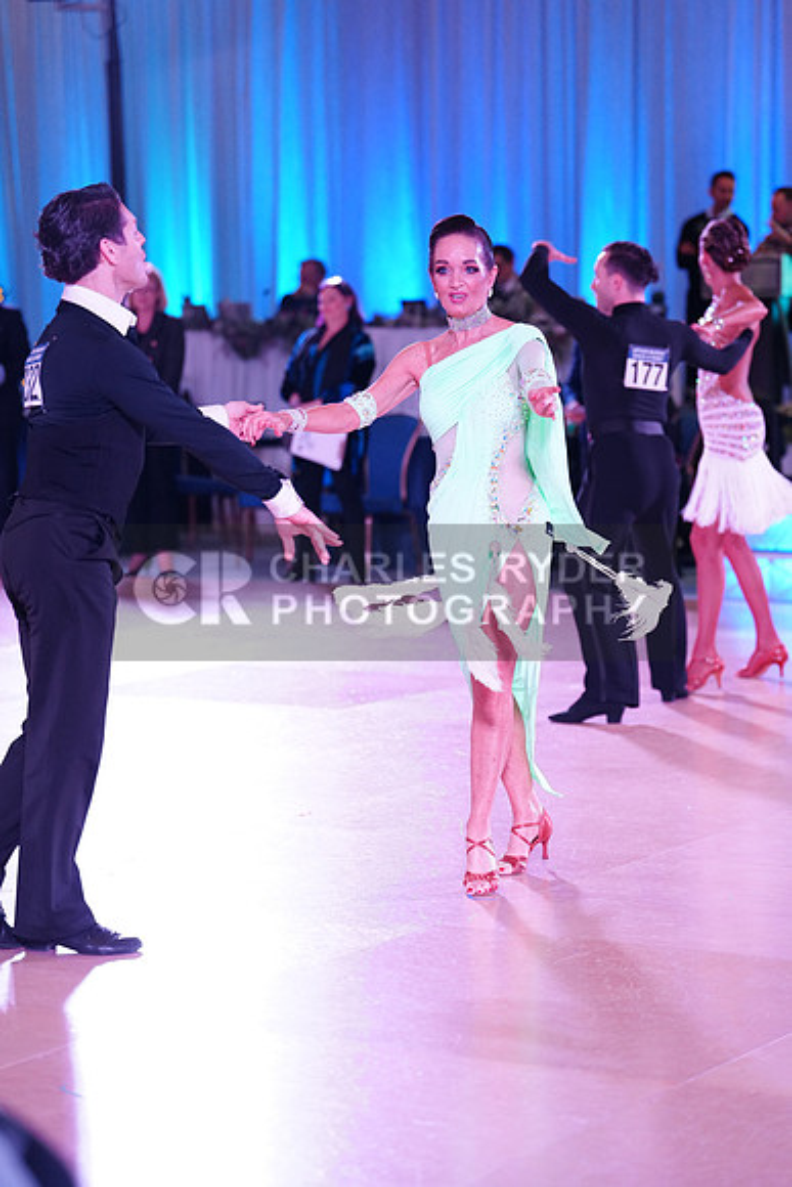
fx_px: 3298
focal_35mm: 100
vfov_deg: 20.4
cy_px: 594
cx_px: 396
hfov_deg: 13.7
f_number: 2.8
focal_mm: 100
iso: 2000
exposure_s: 1/500
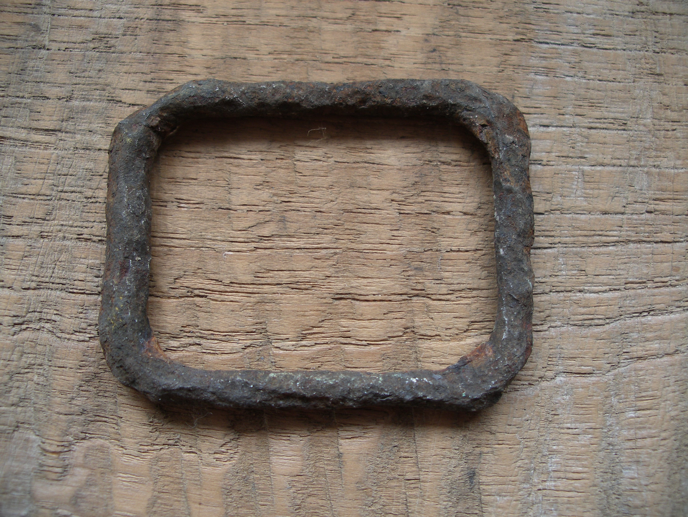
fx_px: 736
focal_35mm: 37
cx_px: 344
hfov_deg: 50.1
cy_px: 258
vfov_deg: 38.7
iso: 80
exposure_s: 1/60
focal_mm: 7.8
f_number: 2.8
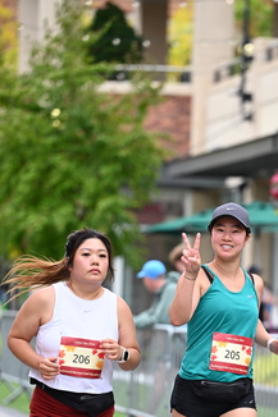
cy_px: 313
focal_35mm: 211
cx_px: 234
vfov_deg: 9.7
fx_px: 2446
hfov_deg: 6.5
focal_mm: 125
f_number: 2.8
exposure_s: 1/1600
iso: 640
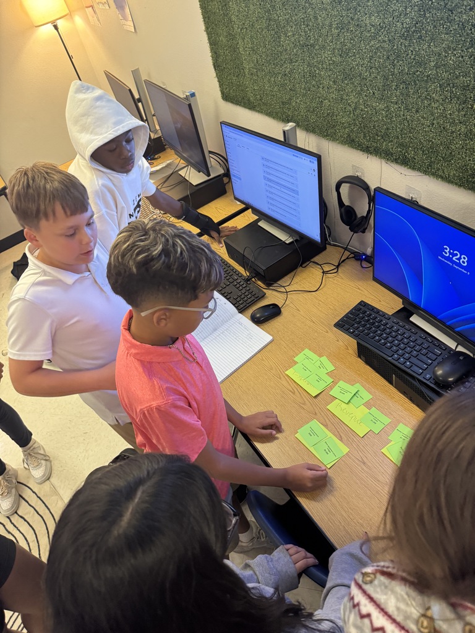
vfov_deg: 71.6
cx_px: 238
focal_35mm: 24
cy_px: 316
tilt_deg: -44.0
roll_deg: +16.0
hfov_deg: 56.8
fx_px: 439
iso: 400
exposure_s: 1/60
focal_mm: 6.76
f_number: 1.78
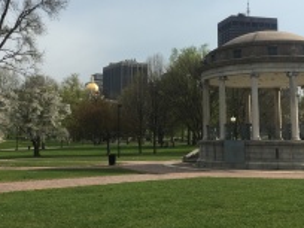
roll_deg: -0.2
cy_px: 85
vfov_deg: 27.9
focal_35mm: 52
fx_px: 457
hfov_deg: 36.8
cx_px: 133
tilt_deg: +7.3
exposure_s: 1/1876
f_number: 2.2
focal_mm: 4.15
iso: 25
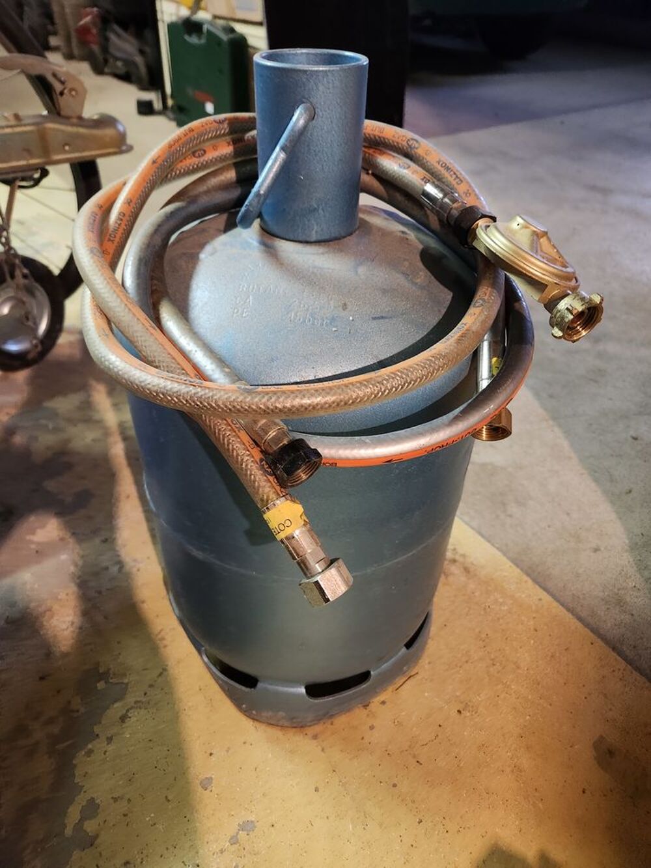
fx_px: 577
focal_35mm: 23
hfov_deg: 58.9
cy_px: 434
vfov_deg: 73.9
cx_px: 326
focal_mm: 5.4
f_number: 1.8
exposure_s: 1/25
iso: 640
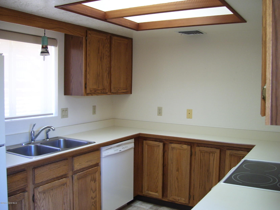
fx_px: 291
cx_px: 140
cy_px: 105
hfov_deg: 51.4
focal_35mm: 36
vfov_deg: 39.7
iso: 100
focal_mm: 6
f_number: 2.7
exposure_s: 1/30
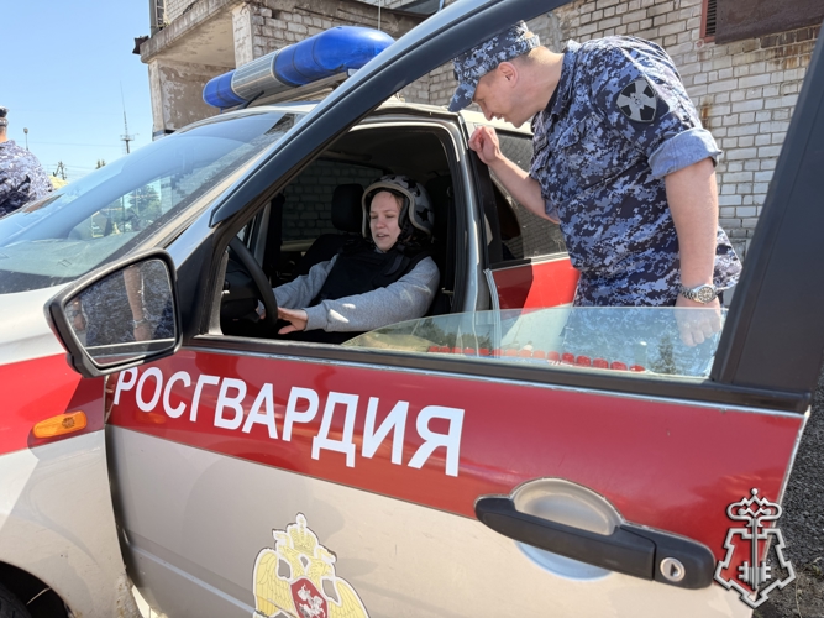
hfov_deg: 71.6
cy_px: 309
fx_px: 571
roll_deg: +1.1
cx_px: 412
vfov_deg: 56.8
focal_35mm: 24
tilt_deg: -8.3
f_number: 1.78
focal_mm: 6.76
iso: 100
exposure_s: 1/1156
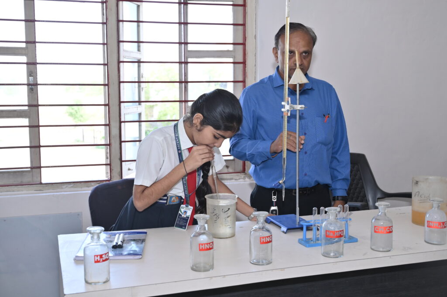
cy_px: 148
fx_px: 521
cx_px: 224
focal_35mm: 42
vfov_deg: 31.8
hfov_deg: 46.4
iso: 500
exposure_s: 1/125
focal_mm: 42
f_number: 5.6
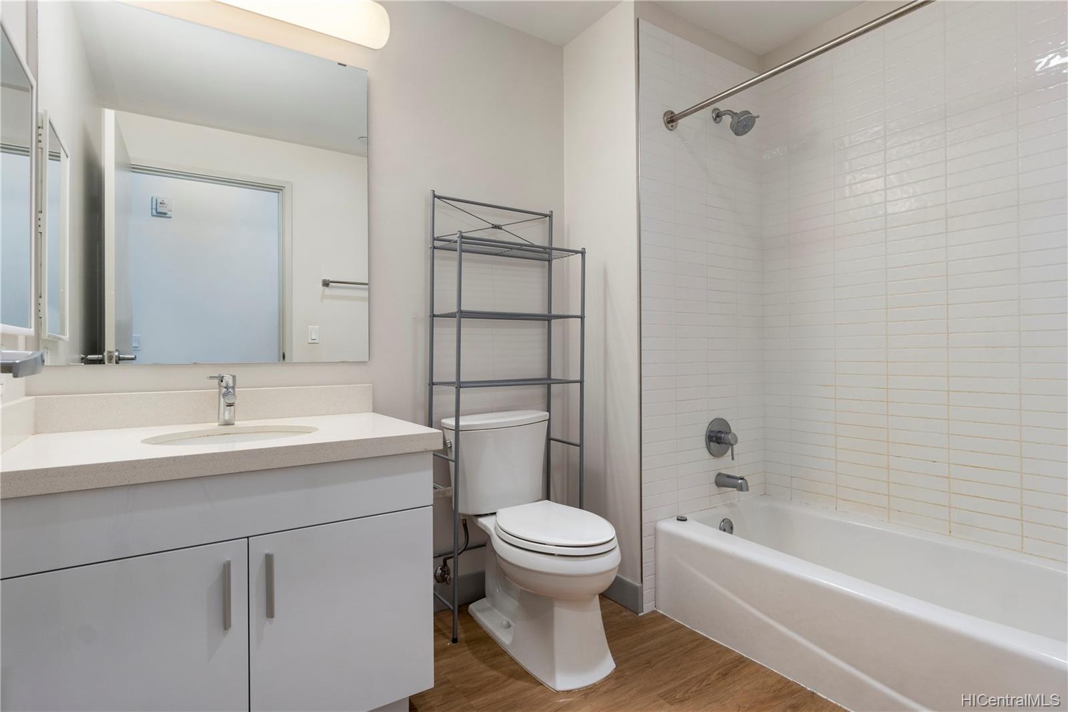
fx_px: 534
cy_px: 356
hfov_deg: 90.0
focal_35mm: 18
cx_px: 534
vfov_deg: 67.4
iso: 160
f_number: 8
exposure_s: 1/8
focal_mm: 12
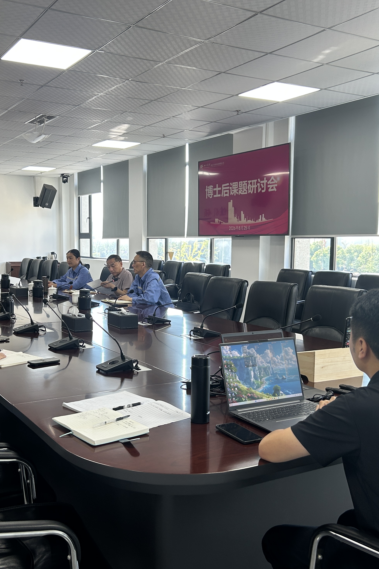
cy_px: 291
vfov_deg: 51.9
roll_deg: +0.6
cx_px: 142
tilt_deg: -4.6
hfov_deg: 35.7
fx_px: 584
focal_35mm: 37
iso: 50
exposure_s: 1/121
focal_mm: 5.7
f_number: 1.5
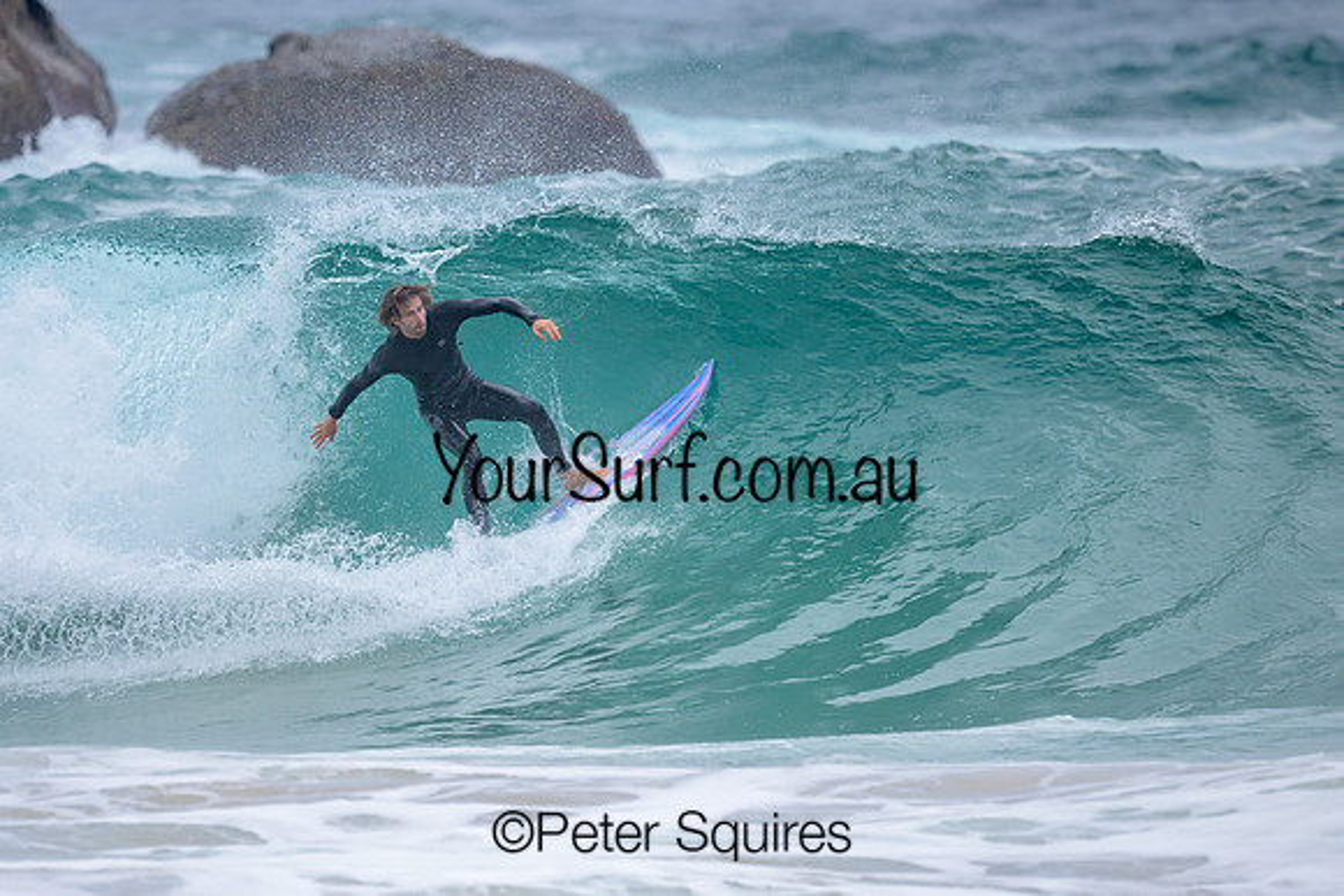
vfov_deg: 1.3
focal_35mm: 1100
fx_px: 41074
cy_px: 589
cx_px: 505
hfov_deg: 1.9
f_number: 6.3
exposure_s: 1/2000
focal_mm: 800
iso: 400
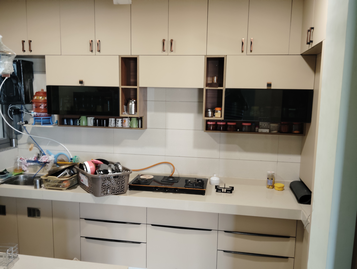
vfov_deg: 48.3
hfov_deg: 61.6
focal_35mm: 29
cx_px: 178
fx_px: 300
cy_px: 134
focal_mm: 4.25
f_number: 1.8
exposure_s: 1/50
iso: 395
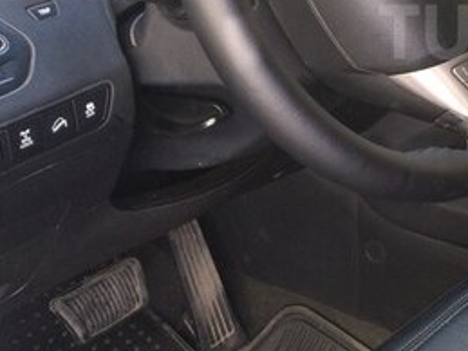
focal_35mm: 74
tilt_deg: -21.4
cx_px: 564
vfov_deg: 19.5
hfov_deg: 23.9
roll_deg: -4.9
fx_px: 1000
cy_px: 32
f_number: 2.2
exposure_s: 1/100
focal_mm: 4.15
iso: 64
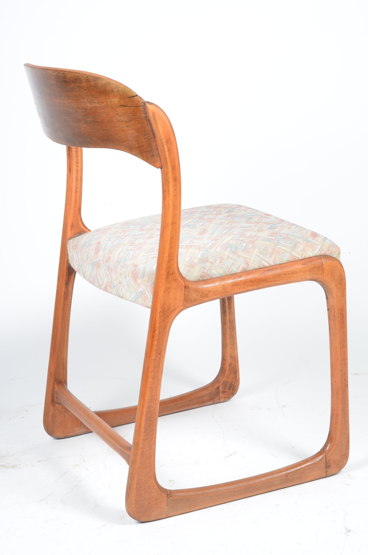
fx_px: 1155
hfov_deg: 18.1
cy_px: 278
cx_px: 184
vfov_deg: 27.0
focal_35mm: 75
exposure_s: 1/125
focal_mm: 50
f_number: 11
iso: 100
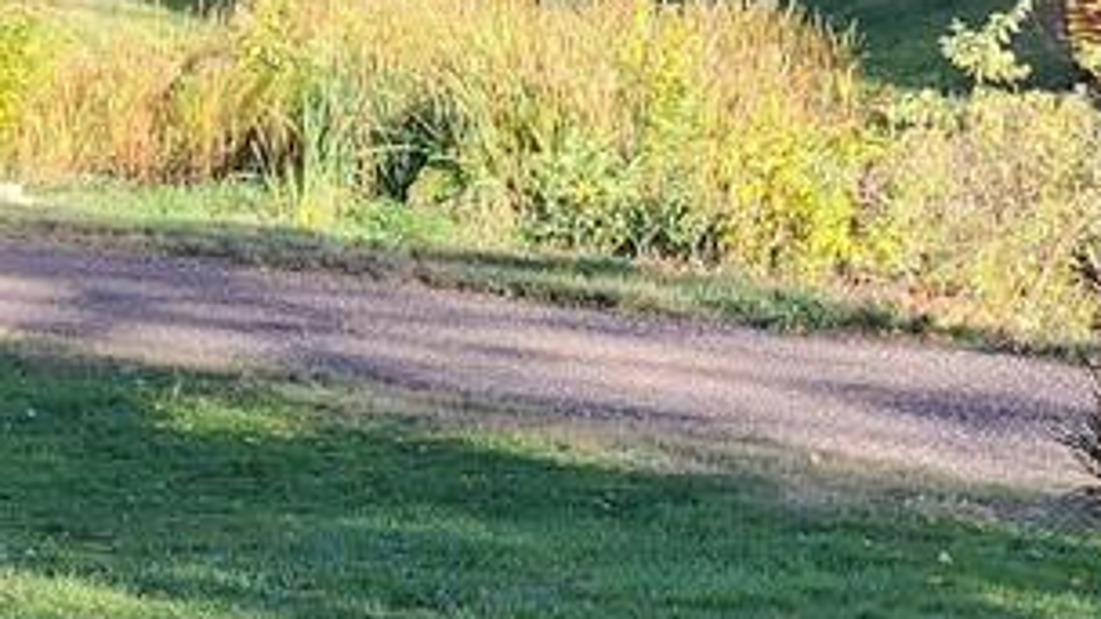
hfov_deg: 16.3
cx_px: 460
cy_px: -366
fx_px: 3854
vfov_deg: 8.9
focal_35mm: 132
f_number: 1.8
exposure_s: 1/248
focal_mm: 6.4
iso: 12
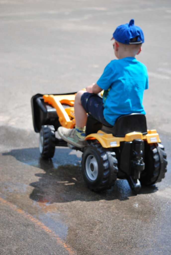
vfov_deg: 21.9
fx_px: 660
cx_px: 86
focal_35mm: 93
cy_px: 128
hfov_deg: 14.8
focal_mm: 62
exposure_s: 1/640
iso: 100
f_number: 4.5
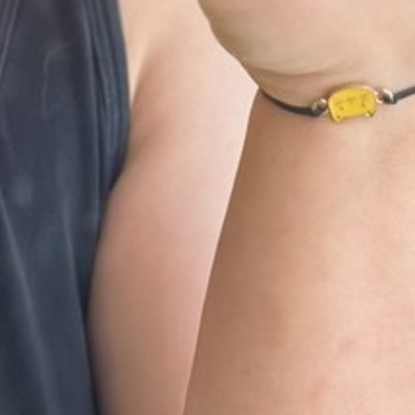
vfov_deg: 6.9
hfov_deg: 6.9
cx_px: -87
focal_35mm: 252
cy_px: -66
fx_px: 3418
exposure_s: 1/52
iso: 400
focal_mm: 6.86
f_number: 1.78
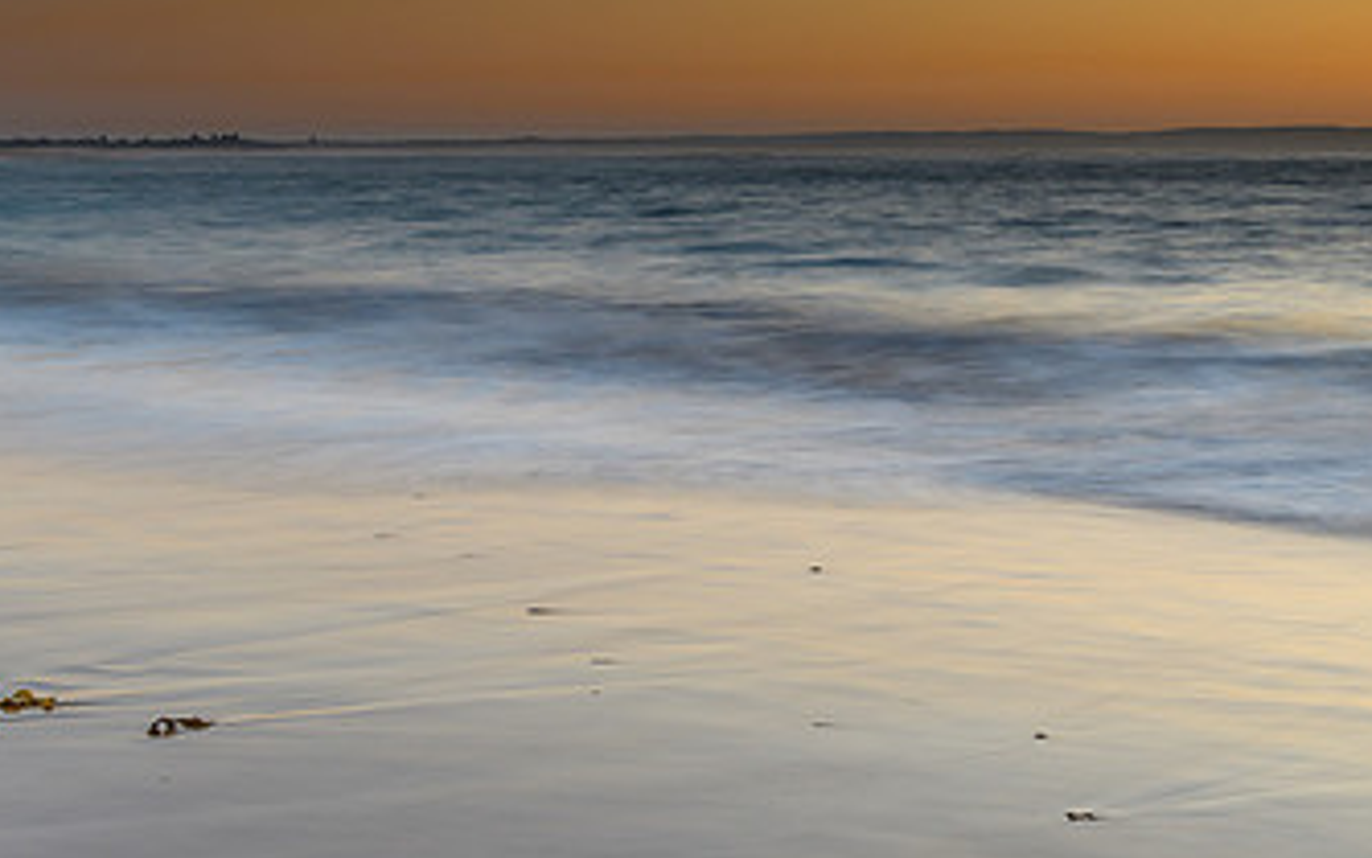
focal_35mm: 65
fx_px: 2431
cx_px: 941
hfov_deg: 31.2
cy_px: 395
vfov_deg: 20.0
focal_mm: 24
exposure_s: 2.5
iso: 200
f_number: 5.6
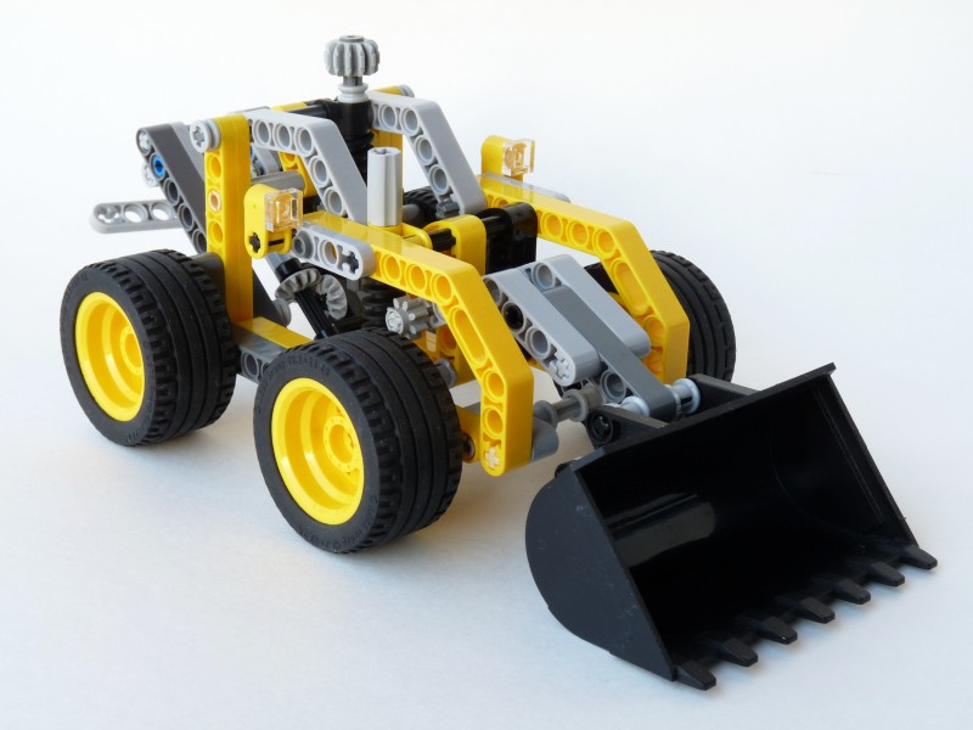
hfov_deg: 32.7
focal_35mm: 59
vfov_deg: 24.8
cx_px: 486
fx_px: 1658
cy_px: 365
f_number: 6.3
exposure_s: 1/15
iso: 100
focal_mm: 10.4
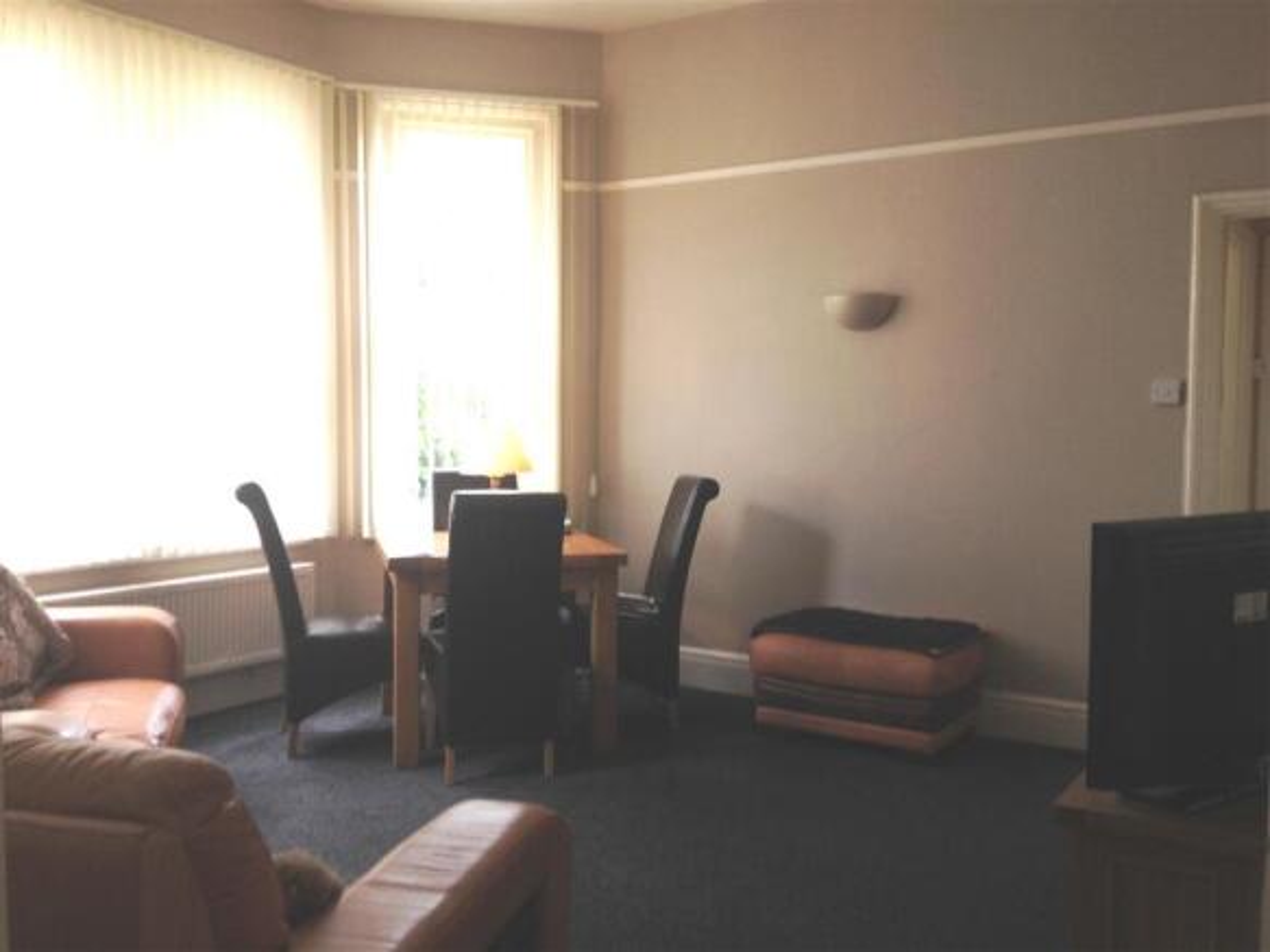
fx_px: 1284
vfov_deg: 40.7
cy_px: 476
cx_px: 635
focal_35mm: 35
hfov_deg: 52.6
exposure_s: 1/30
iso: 50
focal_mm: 4.28
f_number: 2.4
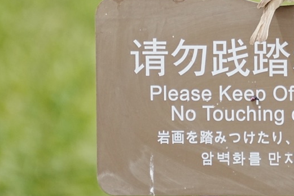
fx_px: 8458
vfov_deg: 1.3
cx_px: 282
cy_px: -6
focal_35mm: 1036
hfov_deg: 2.0
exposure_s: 1/1250
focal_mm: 300
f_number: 6.3
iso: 640
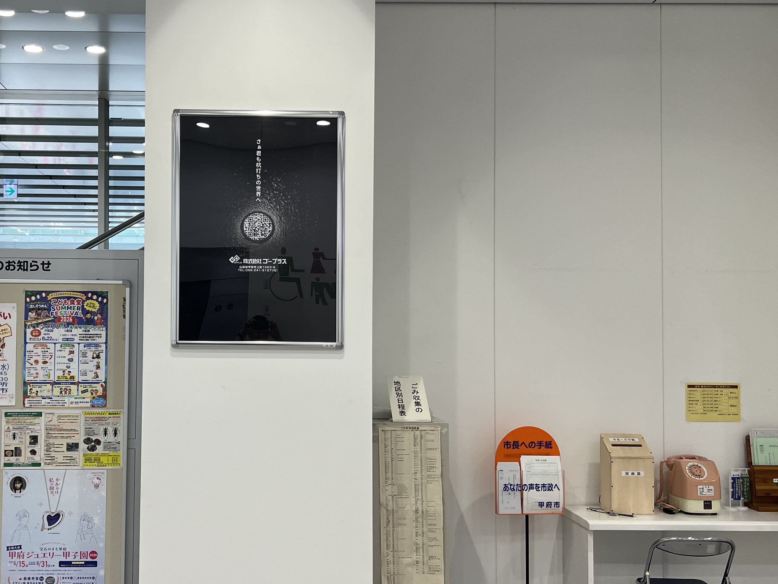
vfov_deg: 35.9
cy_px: 310
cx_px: 253
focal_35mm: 40
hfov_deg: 46.0
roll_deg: +0.0
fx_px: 899
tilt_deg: +2.7
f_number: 1.5
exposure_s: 1/100
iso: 80
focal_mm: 5.7
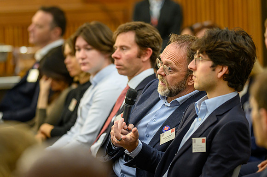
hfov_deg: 9.9
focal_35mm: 209
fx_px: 1548
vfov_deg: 6.6
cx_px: 134
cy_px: 88
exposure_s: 1/250
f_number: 1.8
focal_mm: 135
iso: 1100
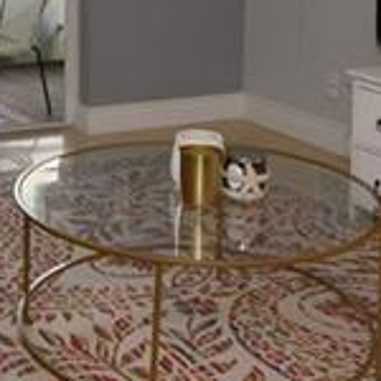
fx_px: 847
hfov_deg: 25.0
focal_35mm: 68
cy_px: -83
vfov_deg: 23.1
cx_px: 91
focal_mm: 10
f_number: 5
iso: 200
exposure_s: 1/60
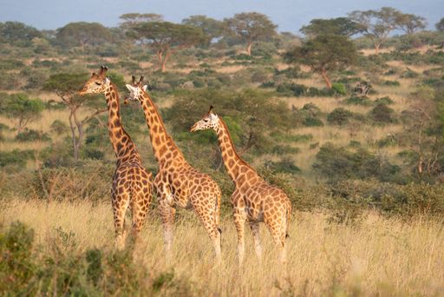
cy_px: 148
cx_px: 222
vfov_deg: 4.5
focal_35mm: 306
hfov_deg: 6.7
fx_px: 3776
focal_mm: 306
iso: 400
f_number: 10
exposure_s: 1/125
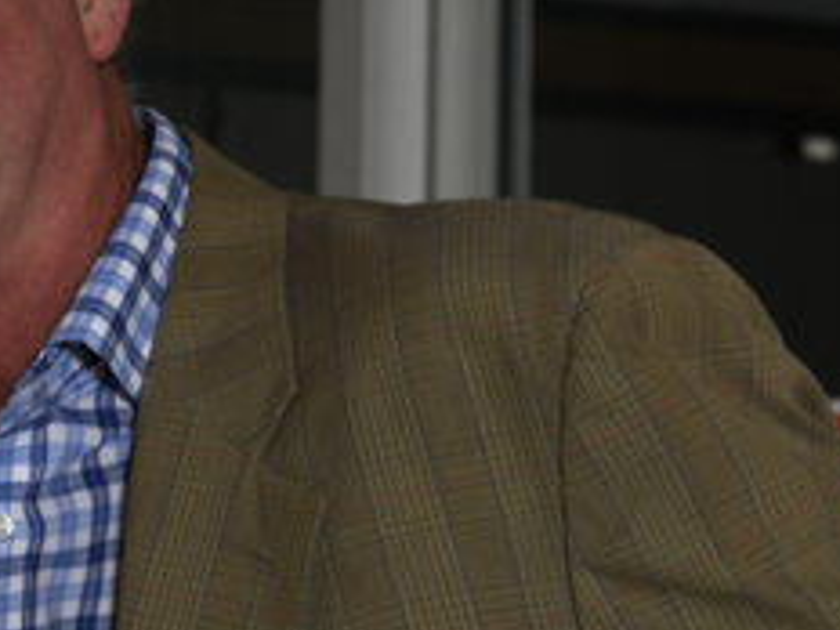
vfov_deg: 5.8
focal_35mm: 257
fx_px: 6236
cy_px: 677
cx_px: -889
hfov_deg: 7.4
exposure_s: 1/125
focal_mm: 62
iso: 320
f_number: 9
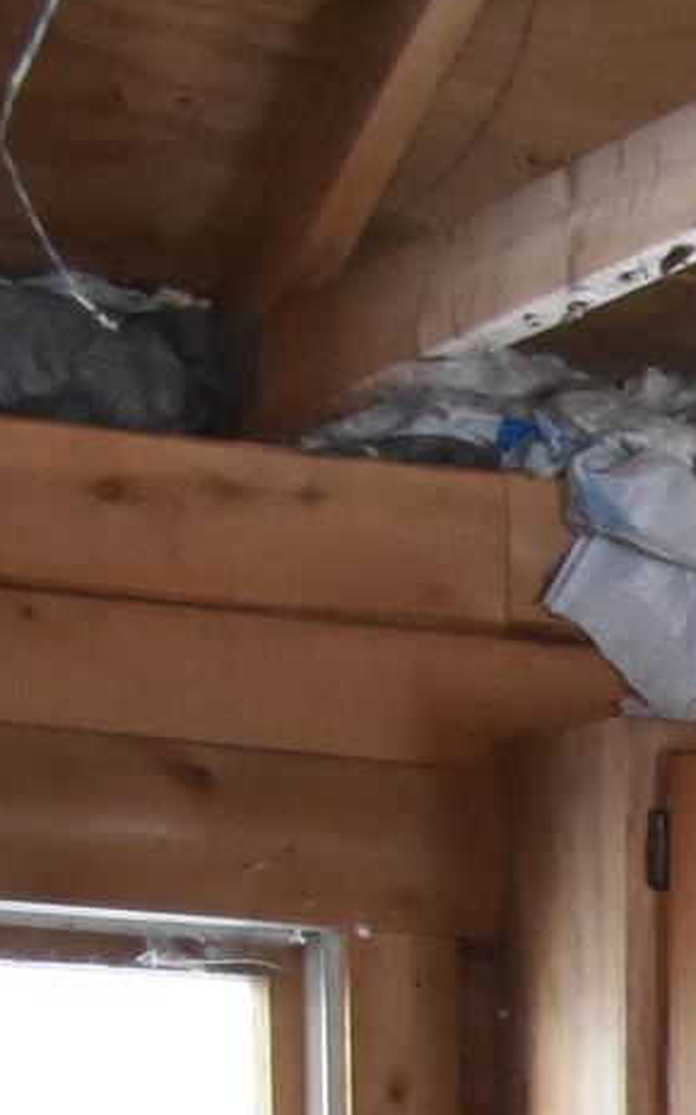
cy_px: 2066
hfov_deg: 5.2
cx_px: 3422
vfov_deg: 9.8
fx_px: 6167
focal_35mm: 203
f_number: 4
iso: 1400
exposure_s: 1/60
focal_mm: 20
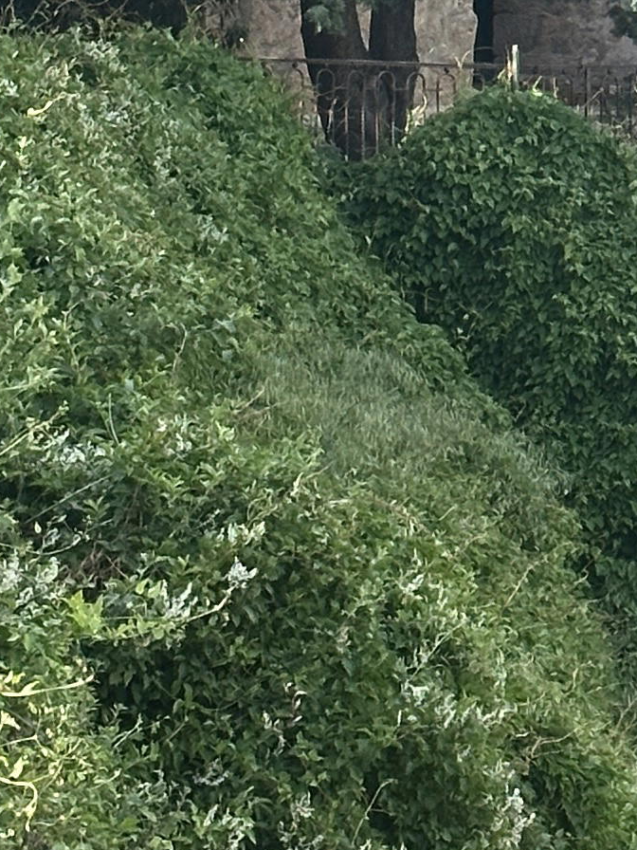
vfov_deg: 9.1
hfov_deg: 6.7
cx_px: 1119
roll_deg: -0.5
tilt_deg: +1.7
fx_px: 5300
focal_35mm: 216
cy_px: -16
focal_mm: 6.86
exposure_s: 1/672
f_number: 1.78
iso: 64
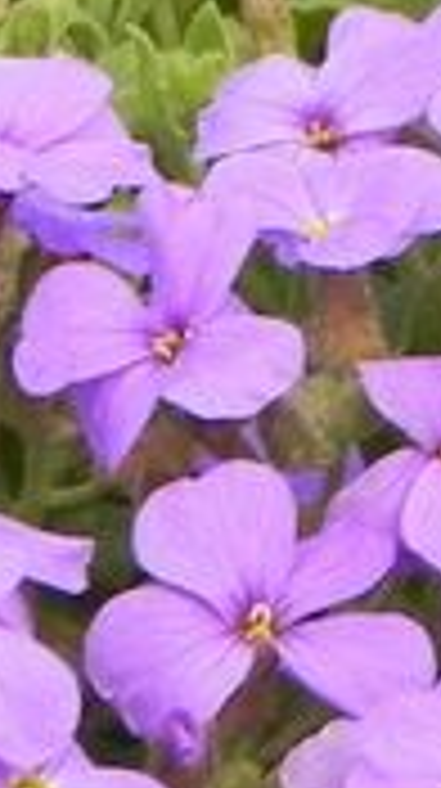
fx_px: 10409
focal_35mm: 499
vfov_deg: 4.3
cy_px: 347
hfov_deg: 2.4
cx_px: 1577
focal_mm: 13.4
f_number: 5.6
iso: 200
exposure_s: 1/217
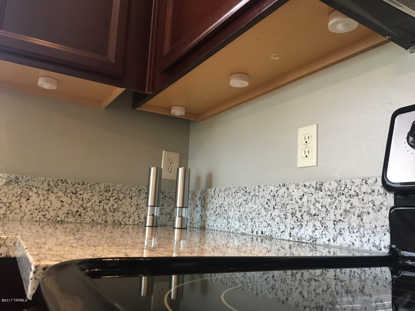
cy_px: 156
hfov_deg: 61.7
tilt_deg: +9.9
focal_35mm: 29
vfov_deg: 48.2
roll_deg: -2.6
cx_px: 208
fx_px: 348
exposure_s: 1/24
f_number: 2.2
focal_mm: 4.15
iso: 200
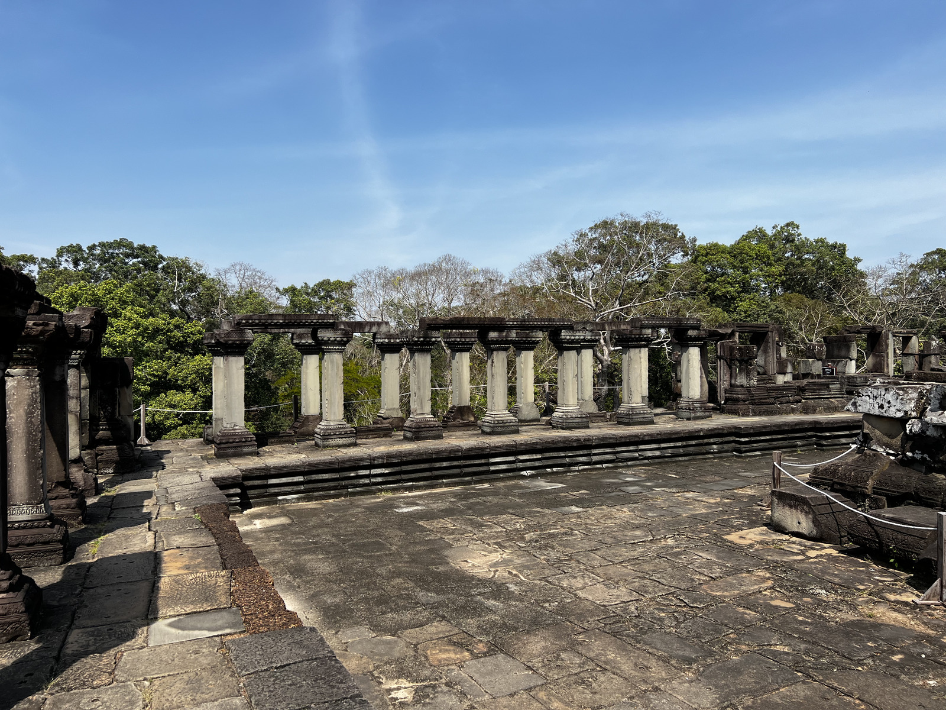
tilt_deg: -0.7
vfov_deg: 53.1
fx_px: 711
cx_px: 473
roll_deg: +0.3
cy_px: 355
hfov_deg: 67.3
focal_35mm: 26
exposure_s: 1/3571
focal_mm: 5.7
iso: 50
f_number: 1.5
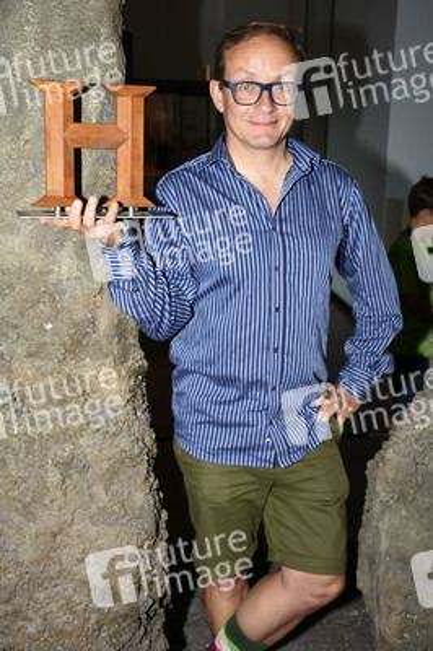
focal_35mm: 40
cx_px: 216
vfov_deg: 48.0
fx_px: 732
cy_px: 326
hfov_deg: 33.0
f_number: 4.5
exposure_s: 1/125
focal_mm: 27
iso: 100
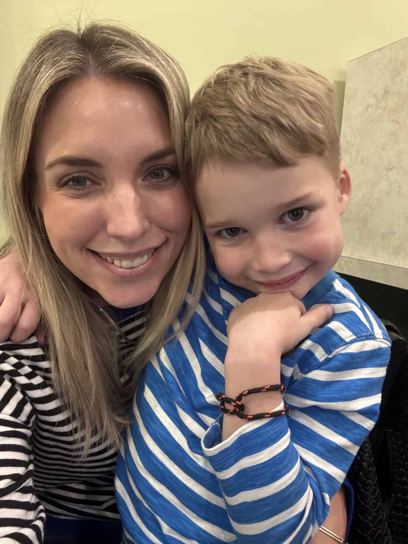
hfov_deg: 58.9
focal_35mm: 23
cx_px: 204
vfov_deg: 73.9
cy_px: 272
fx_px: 361
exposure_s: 1/30
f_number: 1.9
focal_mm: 2.7
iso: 400
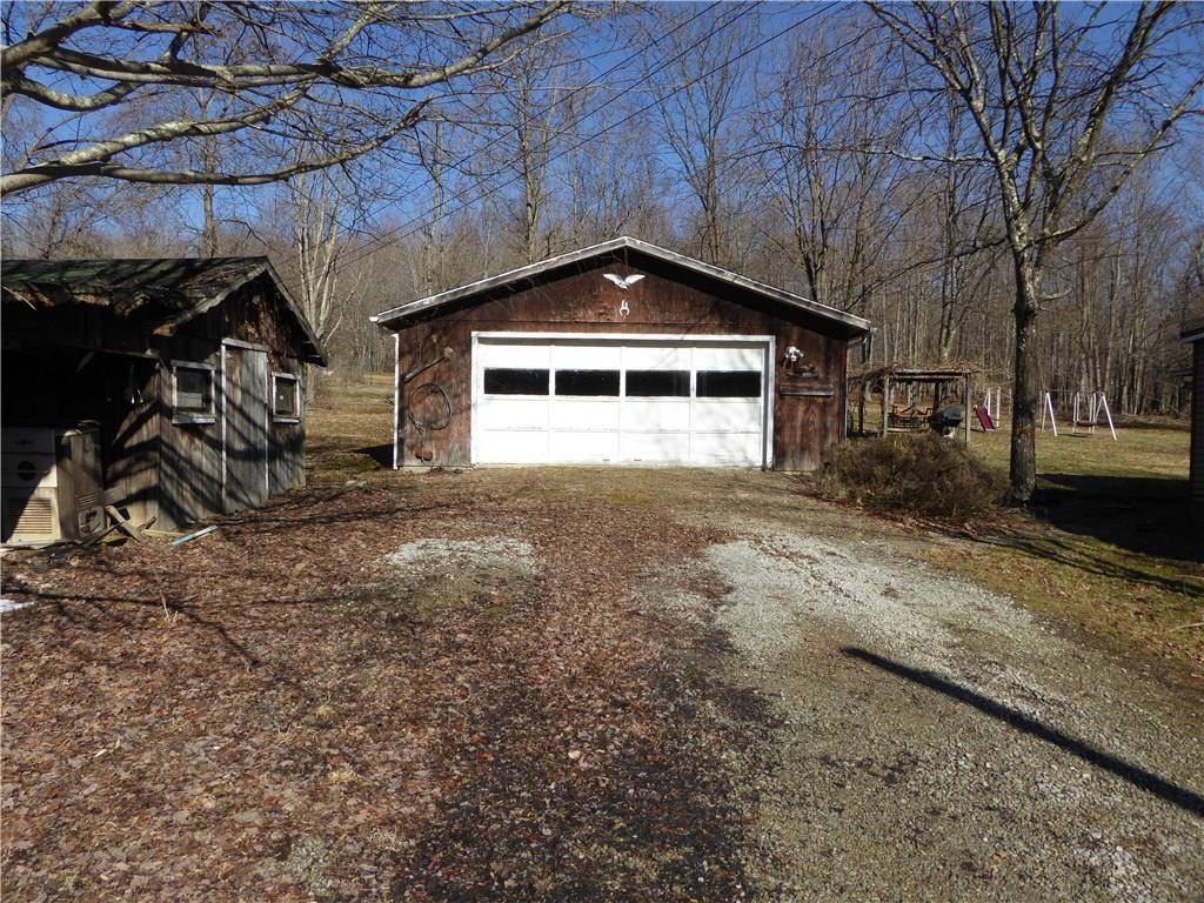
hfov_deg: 71.6
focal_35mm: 24
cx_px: 602
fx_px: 835
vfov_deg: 56.8
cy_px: 452
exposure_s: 1/1300
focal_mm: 4.3
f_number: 3.3
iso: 100
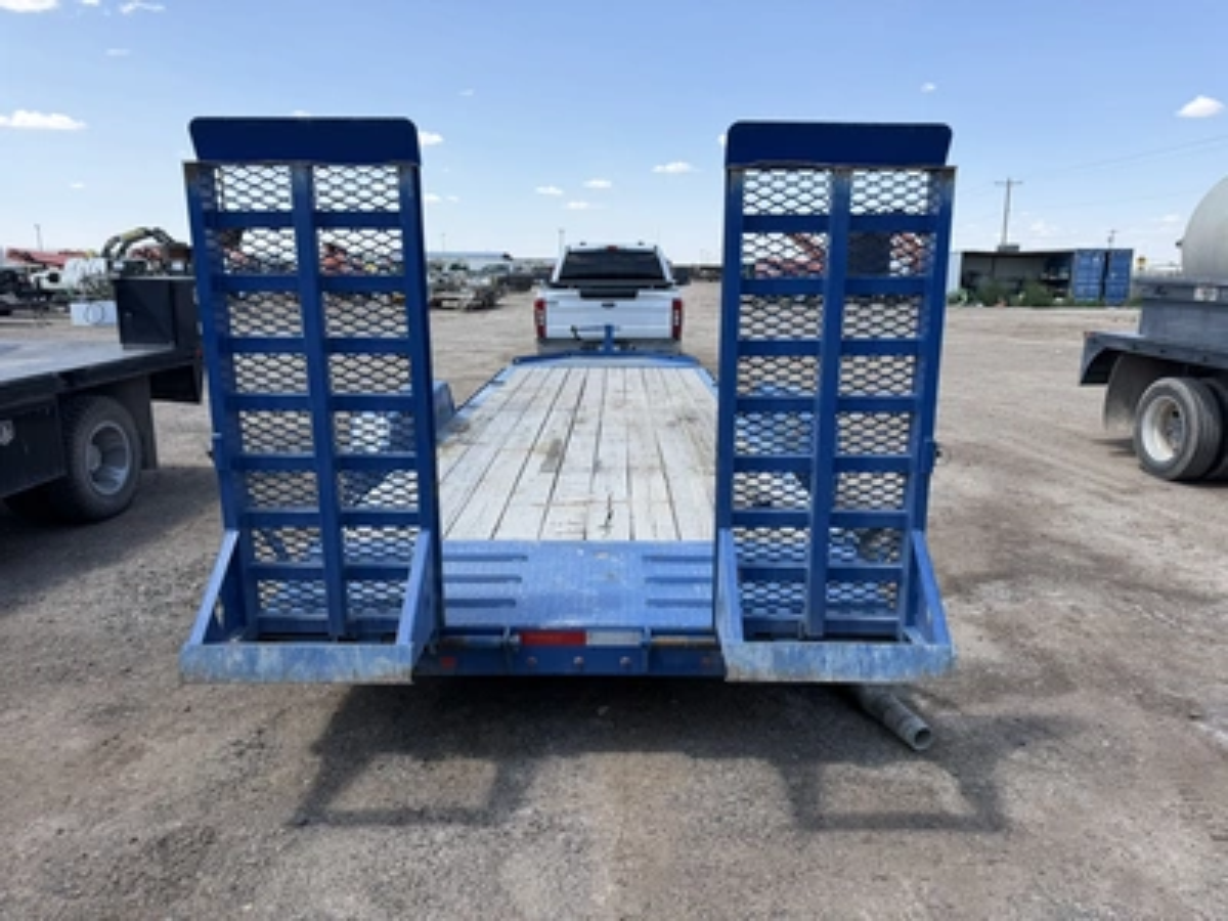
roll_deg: +1.2
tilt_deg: -9.9
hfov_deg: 71.6
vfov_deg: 56.8
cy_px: 460
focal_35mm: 24
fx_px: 851
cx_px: 614
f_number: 1.78
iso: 80
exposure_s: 1/2907
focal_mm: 6.76
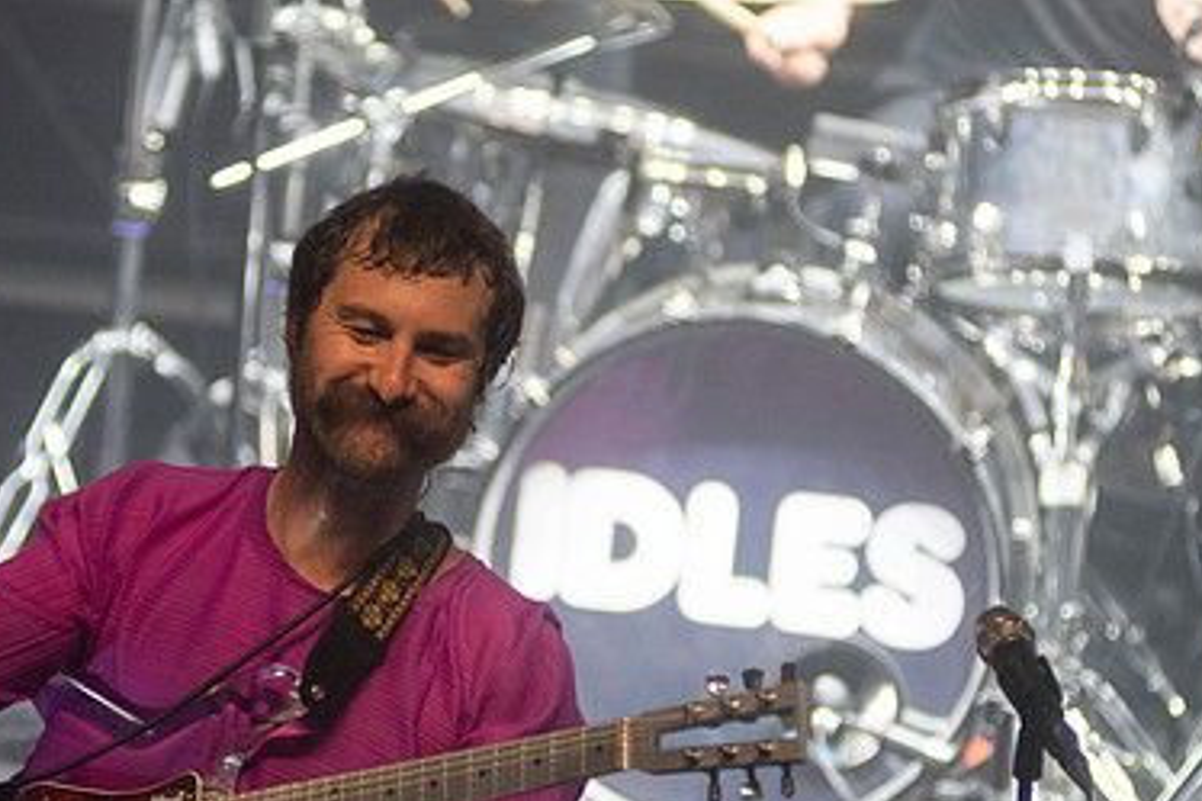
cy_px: 535
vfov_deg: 2.9
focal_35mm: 475
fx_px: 15852
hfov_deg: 4.3
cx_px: 456
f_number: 3.2
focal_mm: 200
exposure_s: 1/640
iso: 2500
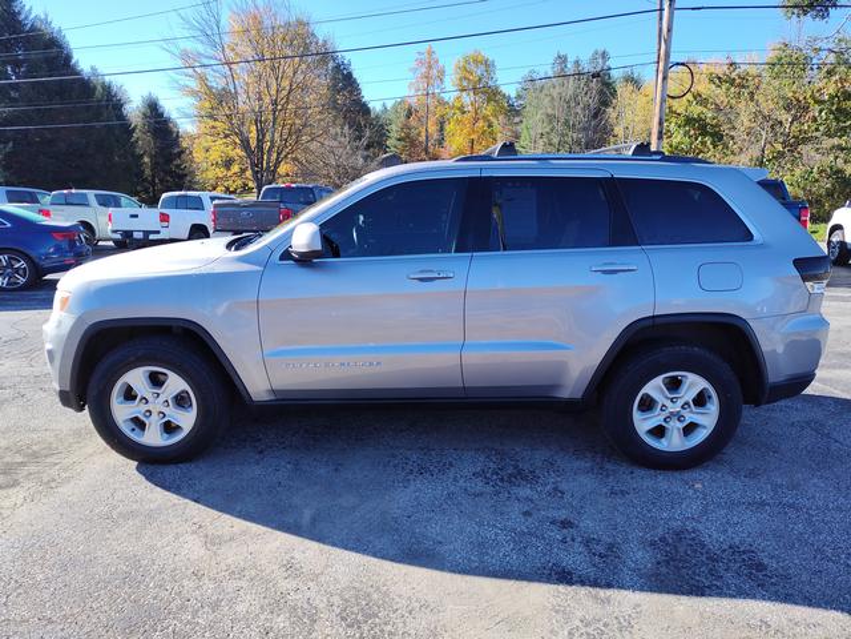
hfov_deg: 73.9
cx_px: 426
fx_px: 565
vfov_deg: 58.9
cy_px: 320
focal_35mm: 23
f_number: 1.88
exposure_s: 1/1156
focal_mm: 5.56
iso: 100
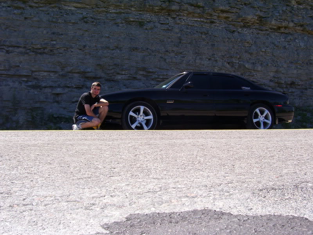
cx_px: 156
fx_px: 380
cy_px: 118
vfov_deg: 34.3
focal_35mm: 42
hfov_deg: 44.8
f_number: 5.6
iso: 80
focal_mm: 7
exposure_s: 1/350
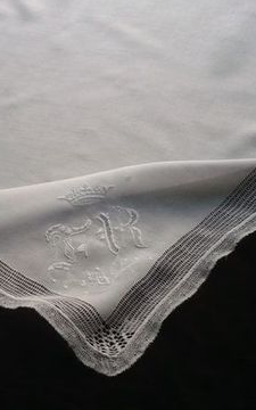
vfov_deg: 28.5
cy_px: 147
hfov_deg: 17.7
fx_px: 804
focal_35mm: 72
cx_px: 7
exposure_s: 1/320
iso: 400
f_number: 2.8
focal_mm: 5.8
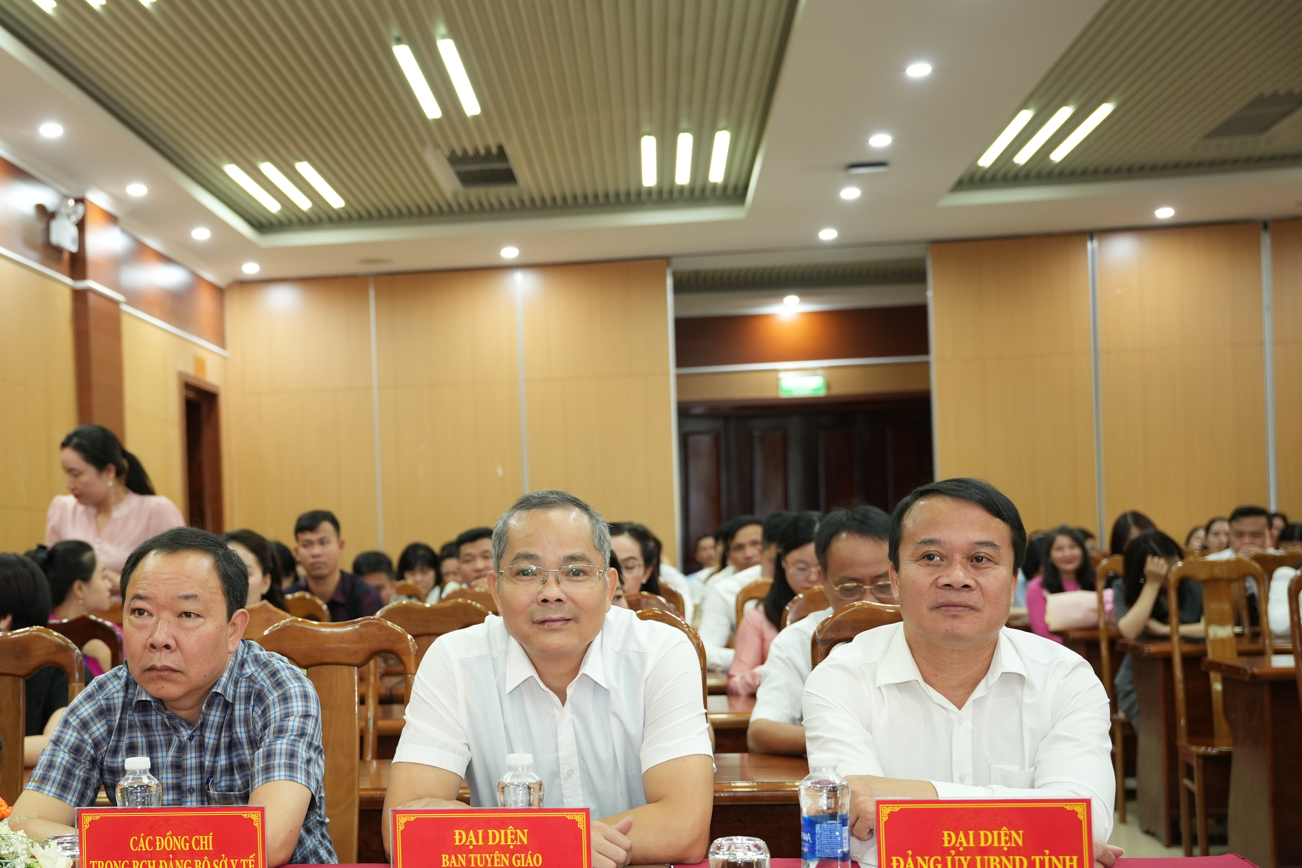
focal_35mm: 49
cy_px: 551
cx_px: 394
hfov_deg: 39.4
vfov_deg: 27.2
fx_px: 1787
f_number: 3.2
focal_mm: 35.3
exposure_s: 1/80
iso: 800
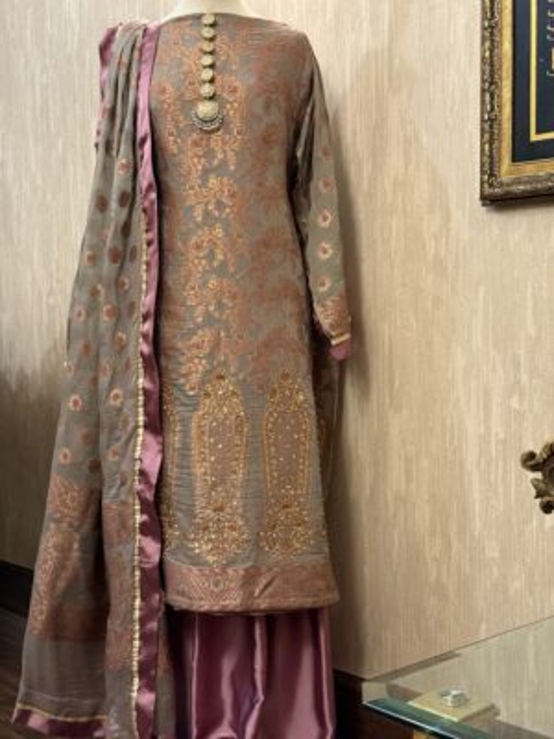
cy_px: 370
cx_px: 277
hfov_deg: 30.3
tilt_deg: -3.1
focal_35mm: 48
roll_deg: +0.3
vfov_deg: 39.7
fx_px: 1024
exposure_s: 1/33
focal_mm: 6.76
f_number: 1.78
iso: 200
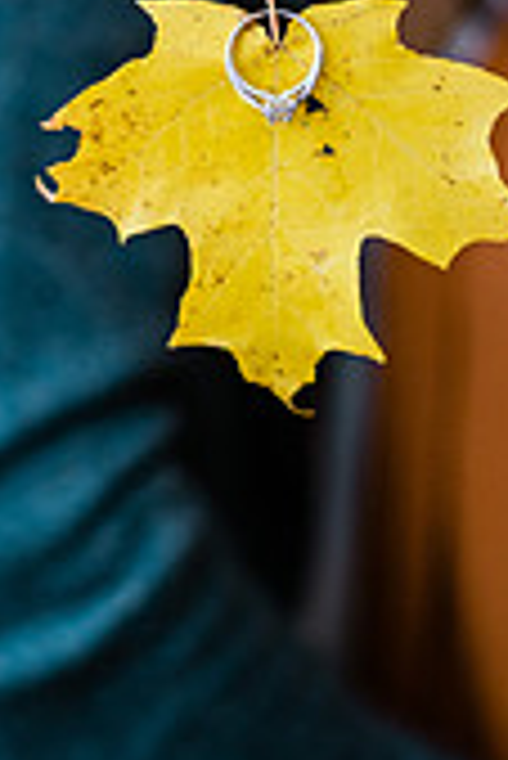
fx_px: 3253
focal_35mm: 154
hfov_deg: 8.9
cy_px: -225
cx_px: 202
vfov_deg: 12.9
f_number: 2.8
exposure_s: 1/200
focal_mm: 58
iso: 500
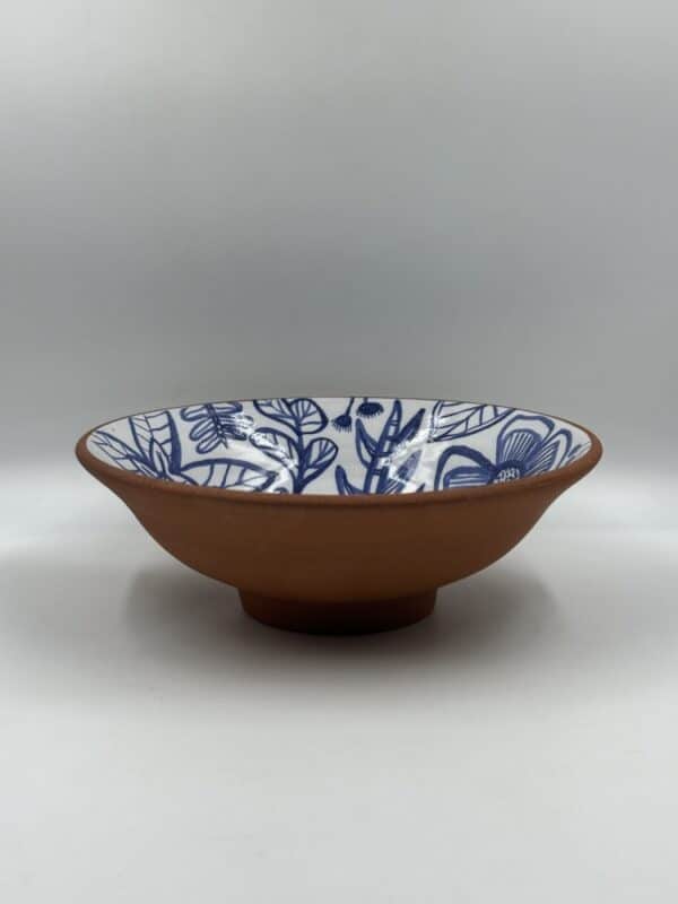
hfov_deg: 30.3
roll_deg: -1.3
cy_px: 452
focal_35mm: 48
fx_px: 1254
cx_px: 339
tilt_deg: -11.8
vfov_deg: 39.7
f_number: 1.78
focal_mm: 6.86
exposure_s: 1/406
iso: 64
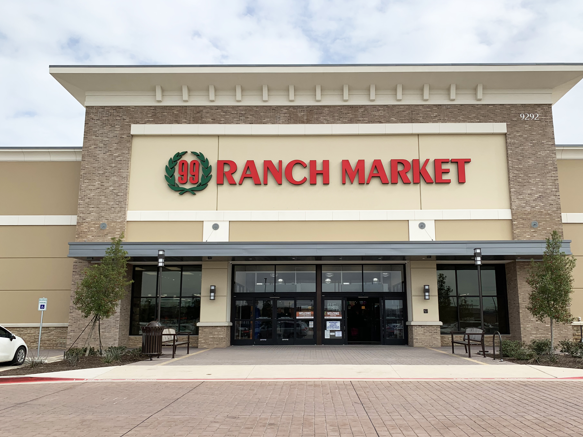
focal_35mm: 29
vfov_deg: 48.2
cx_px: 312
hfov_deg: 61.6
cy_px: 241
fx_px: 488
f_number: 1.8
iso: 25
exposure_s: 1/2075
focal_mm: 4.25
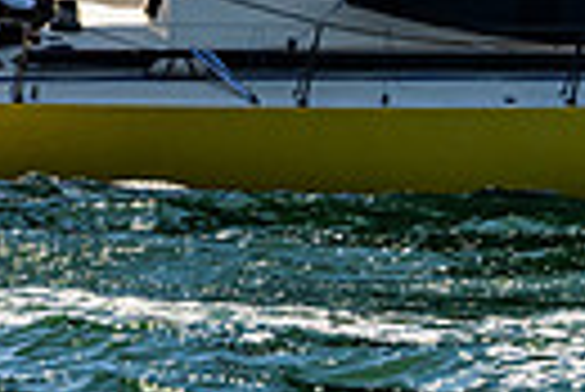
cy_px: -342
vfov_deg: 2.5
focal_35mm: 554
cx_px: -438
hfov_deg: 3.7
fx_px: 9012
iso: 500
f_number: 8
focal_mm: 105
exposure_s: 1/2500
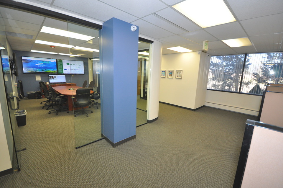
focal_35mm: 15
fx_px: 118
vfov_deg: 77.1
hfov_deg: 100.5
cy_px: 94
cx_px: 142
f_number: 4
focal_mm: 10
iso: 720
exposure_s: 1/60
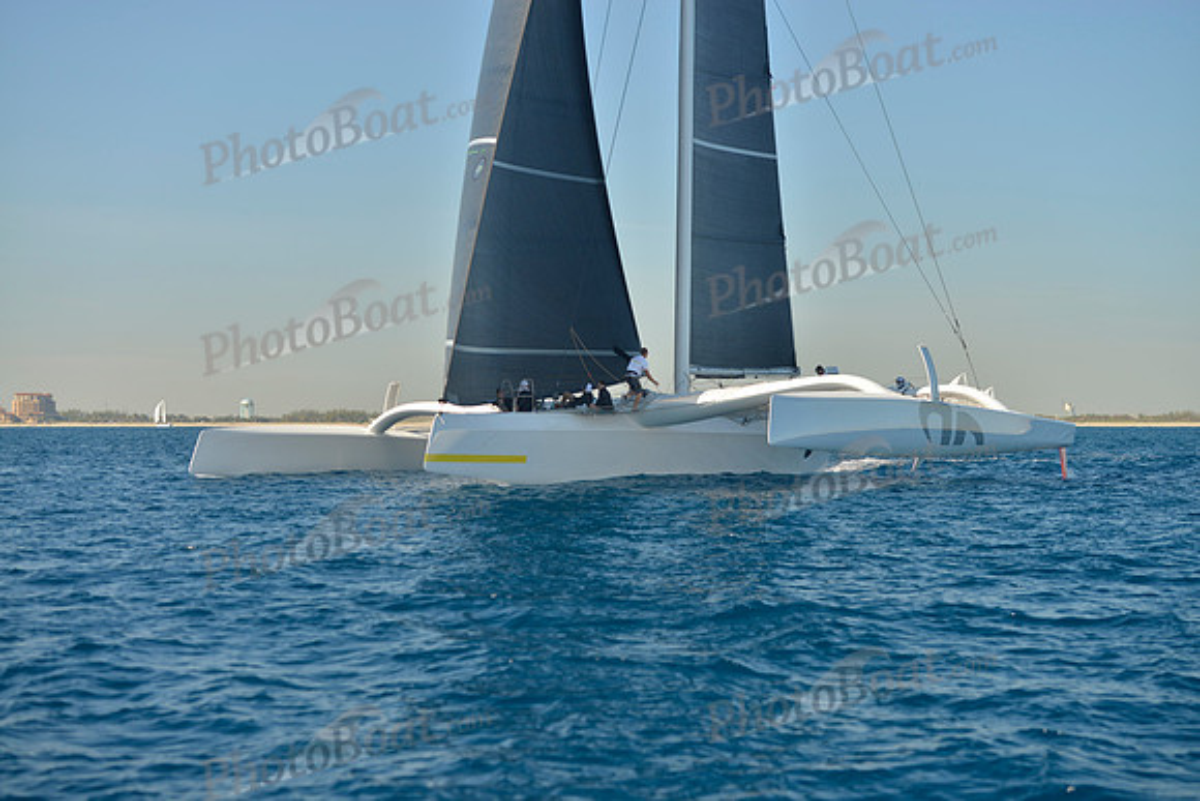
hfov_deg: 28.8
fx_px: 2334
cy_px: 400
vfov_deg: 19.5
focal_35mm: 70
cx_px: 600
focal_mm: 70
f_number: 5
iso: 200
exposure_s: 1/640
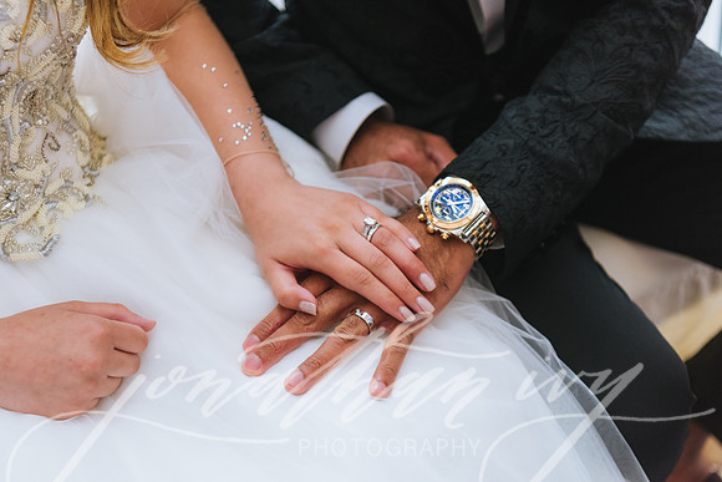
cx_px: 361
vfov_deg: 21.9
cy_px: 241
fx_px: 1244
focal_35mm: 62
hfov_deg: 32.4
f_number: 2.8
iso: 800
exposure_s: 1/200
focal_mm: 62
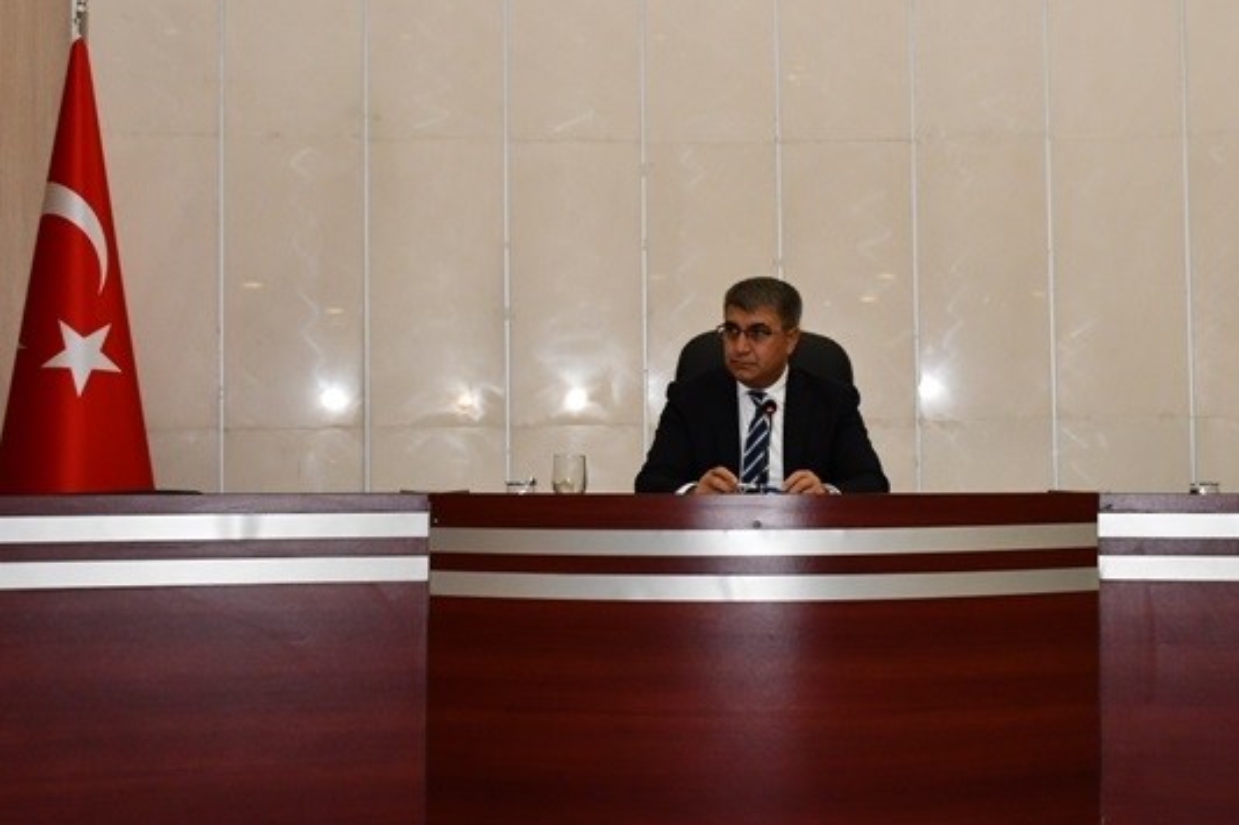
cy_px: 317
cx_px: 818
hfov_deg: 36.5
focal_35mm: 54
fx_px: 1858
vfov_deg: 25.0
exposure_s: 1/60
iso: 1250
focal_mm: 24
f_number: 4
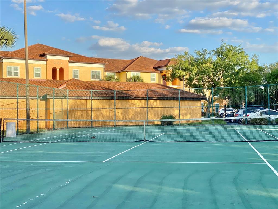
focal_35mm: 52
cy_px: 104
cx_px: 139
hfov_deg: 36.8
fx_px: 418
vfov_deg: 28.0
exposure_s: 1/799
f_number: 2
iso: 20
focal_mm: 6
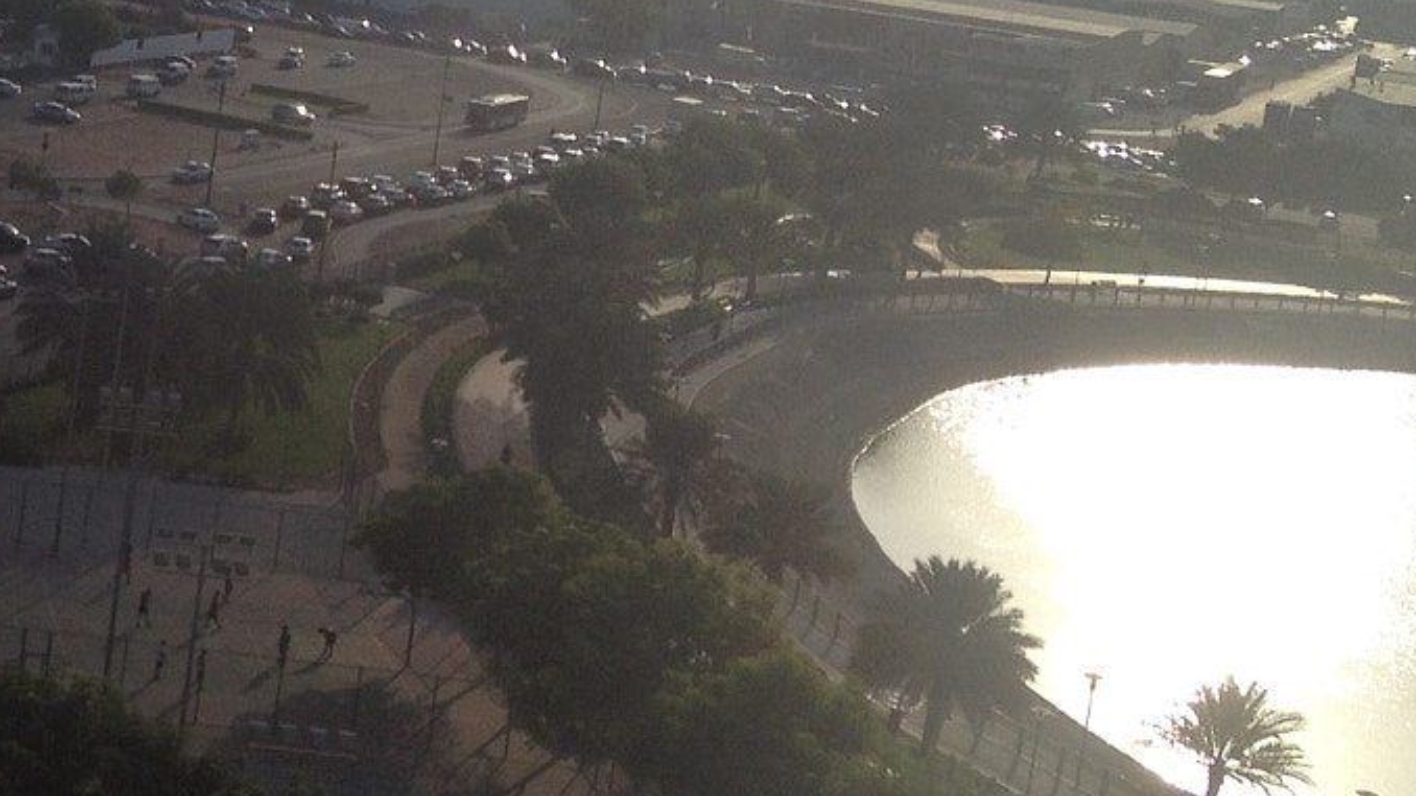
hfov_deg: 22.1
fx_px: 3378
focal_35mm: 90
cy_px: 63
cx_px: -226
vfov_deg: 13.3
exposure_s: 1/3953
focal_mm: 4.28
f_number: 2.4
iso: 50
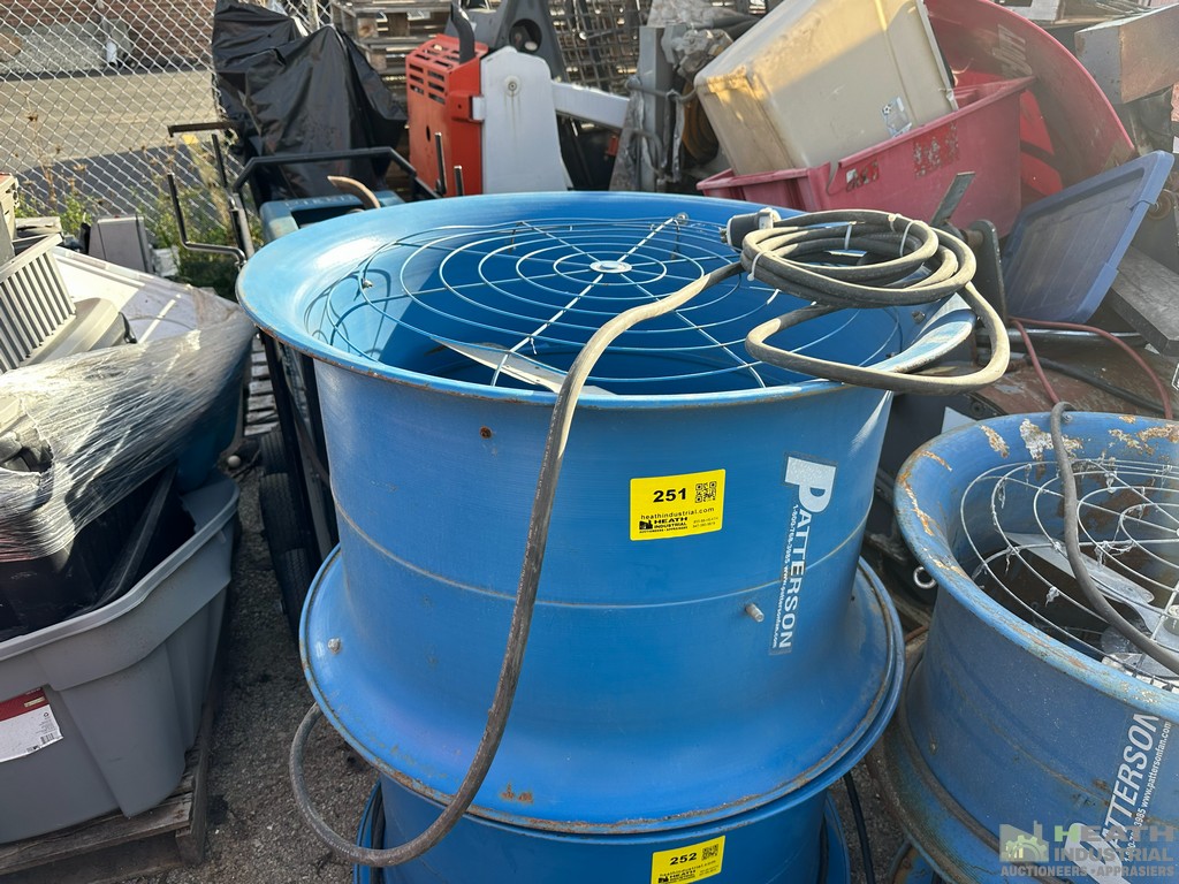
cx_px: 590
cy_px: 442
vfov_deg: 56.8
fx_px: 817
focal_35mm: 24
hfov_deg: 71.6
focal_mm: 6.86
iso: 80
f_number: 1.78
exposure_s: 1/676
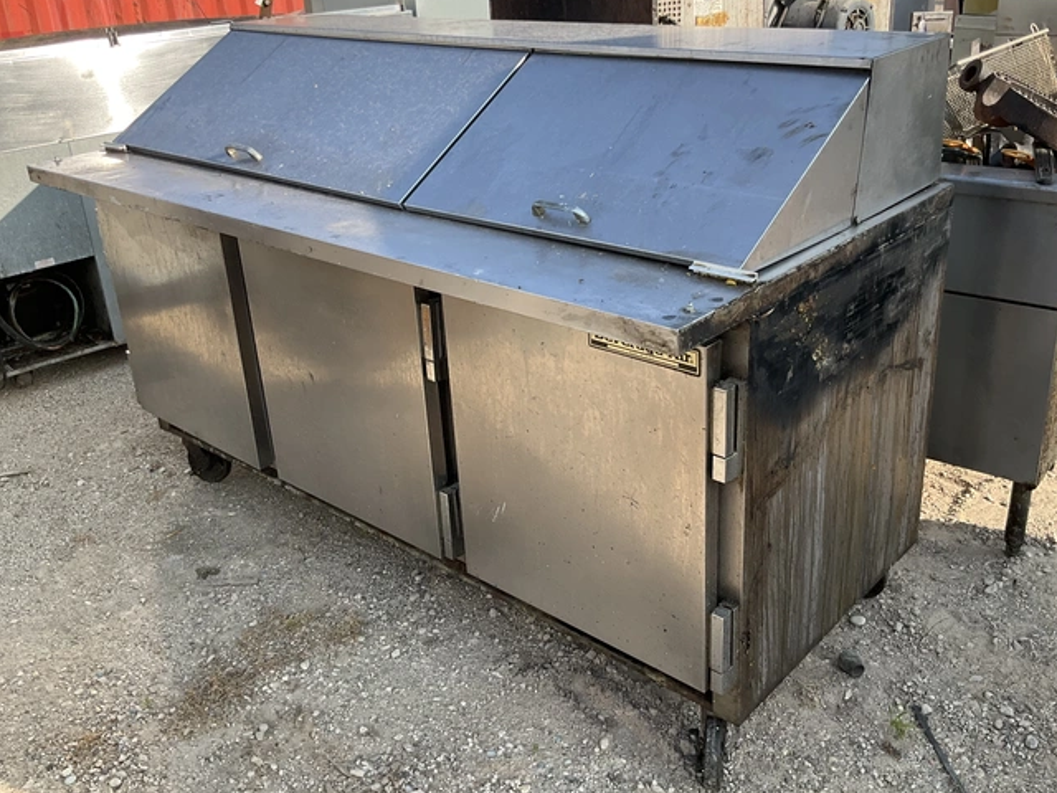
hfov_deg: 53.9
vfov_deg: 41.8
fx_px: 1038
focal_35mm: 34
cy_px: 361
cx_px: 576
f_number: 1.8
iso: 25
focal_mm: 3
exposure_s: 1/514
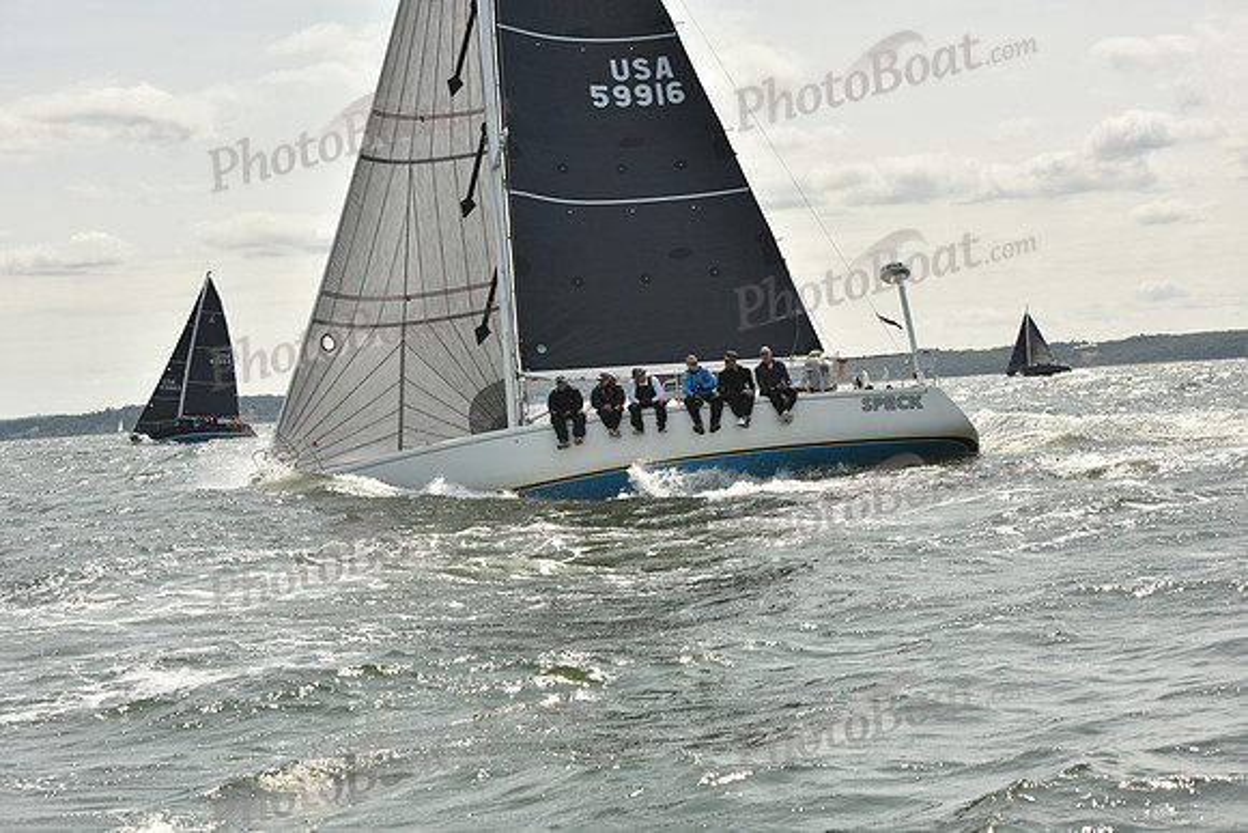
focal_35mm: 86
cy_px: 416
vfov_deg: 15.9
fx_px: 2982
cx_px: 624
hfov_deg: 23.6
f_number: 9
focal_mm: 86
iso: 250
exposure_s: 1/800
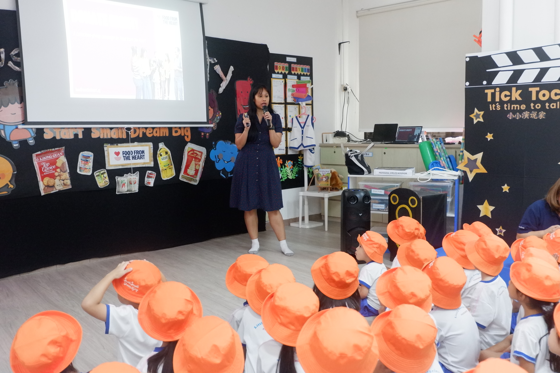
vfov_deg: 37.9
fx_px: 544
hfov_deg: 54.4
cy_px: 186
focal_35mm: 35
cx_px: 280
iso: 5000
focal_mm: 23.2
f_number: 4.2
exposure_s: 1/140
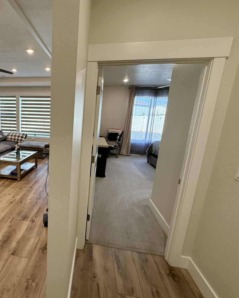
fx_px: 168
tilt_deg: -11.1
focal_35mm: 19
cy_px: 152
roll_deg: -2.0
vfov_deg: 83.3
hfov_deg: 66.3
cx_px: 59
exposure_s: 1/120
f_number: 2.2
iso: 200
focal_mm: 2.22
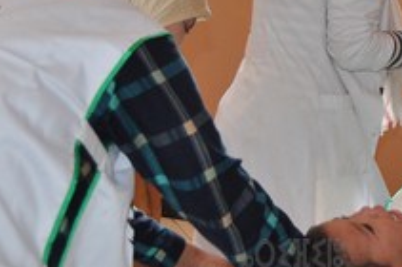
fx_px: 1115
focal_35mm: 100
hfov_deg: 20.0
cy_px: -16
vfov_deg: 13.4
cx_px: 364
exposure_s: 1/125
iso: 450
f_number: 3.5
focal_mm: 22
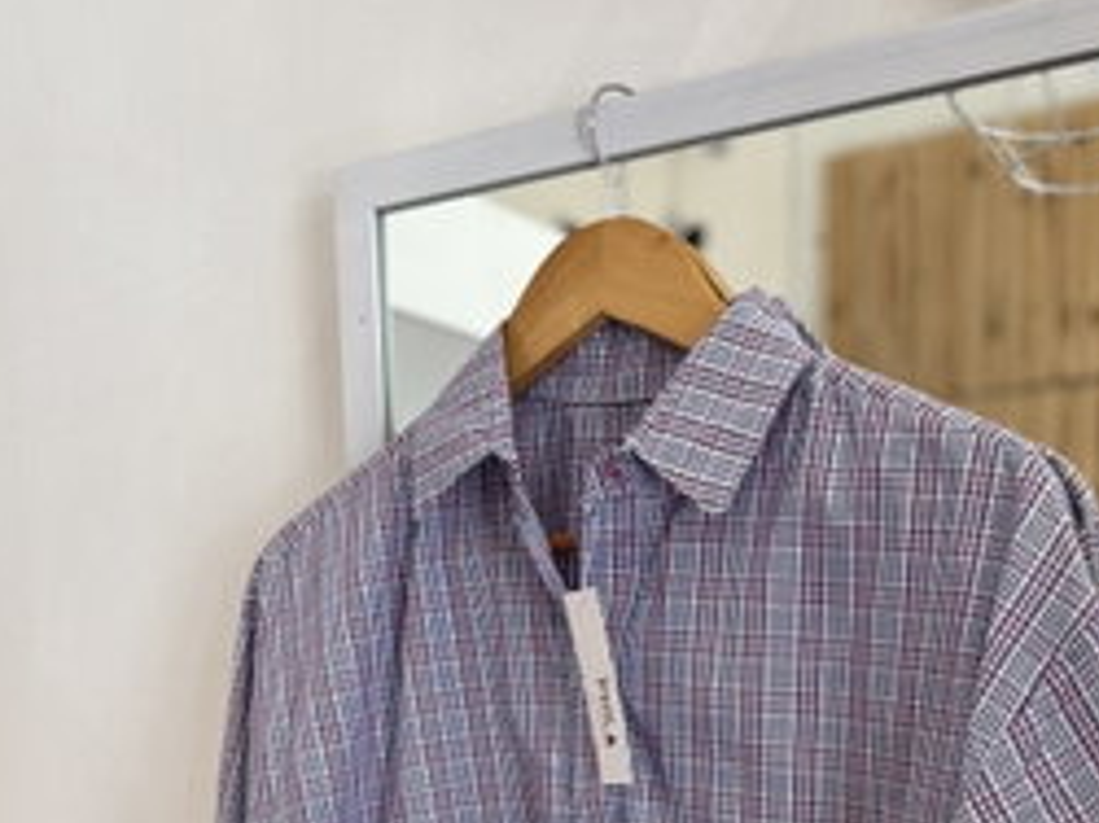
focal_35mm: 51
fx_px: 1618
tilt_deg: -5.5
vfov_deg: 26.3
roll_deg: +1.4
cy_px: 908
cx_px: 639
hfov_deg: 37.4
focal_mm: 6.76
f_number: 1.78
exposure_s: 1/121
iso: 125
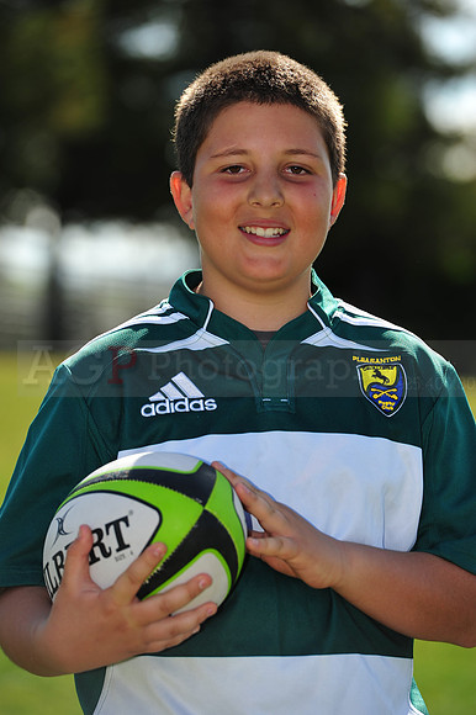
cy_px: 358
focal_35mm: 200
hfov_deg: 6.9
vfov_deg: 10.3
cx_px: 238
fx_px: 3971
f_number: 4.5
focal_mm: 200
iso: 200
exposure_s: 1/800
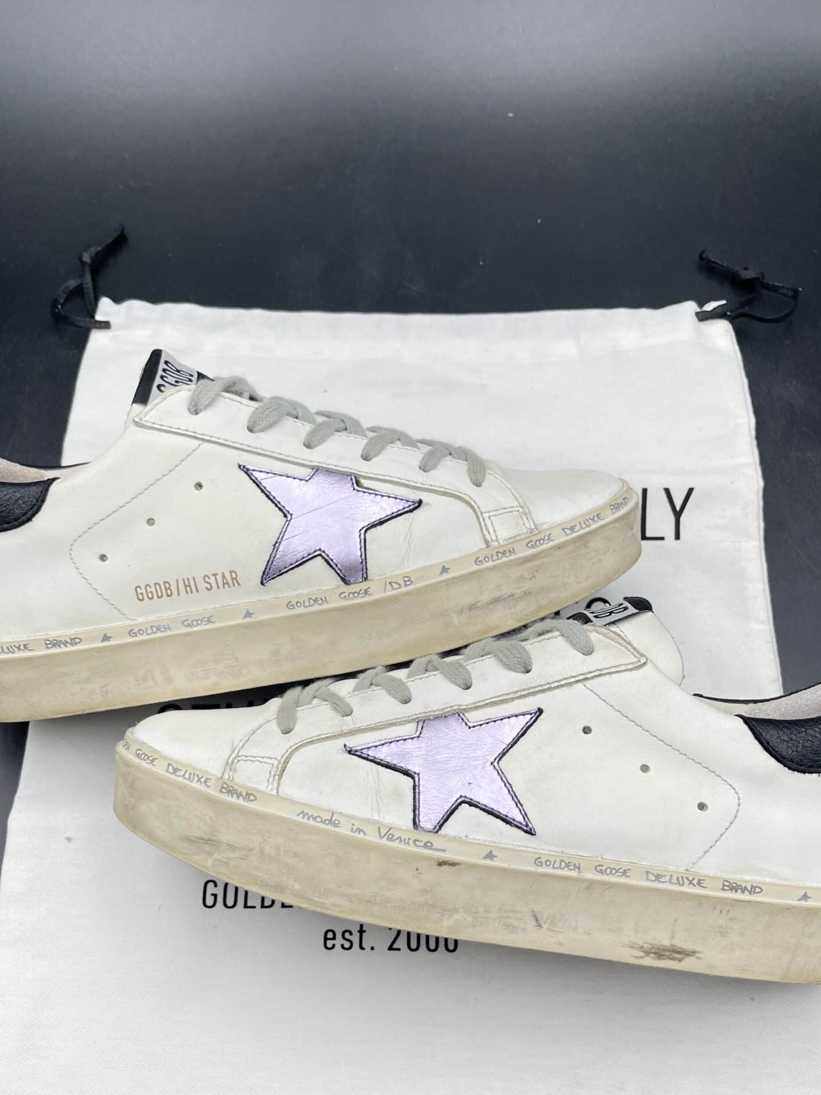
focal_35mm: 34
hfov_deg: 41.8
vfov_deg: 53.1
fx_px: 1075
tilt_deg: -69.4
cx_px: 390
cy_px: 715
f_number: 1.6
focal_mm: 5.1
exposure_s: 1/679
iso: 32
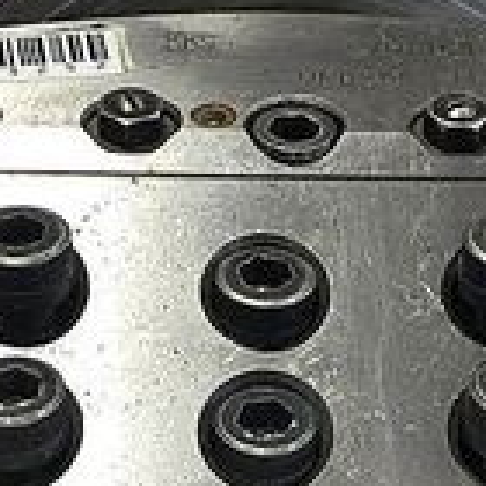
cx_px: 292
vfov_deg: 15.3
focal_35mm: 113
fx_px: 1795
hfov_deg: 15.4
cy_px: 396
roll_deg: -1.6
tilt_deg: -37.4
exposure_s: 1/33
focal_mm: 3.99
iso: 40
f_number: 1.8
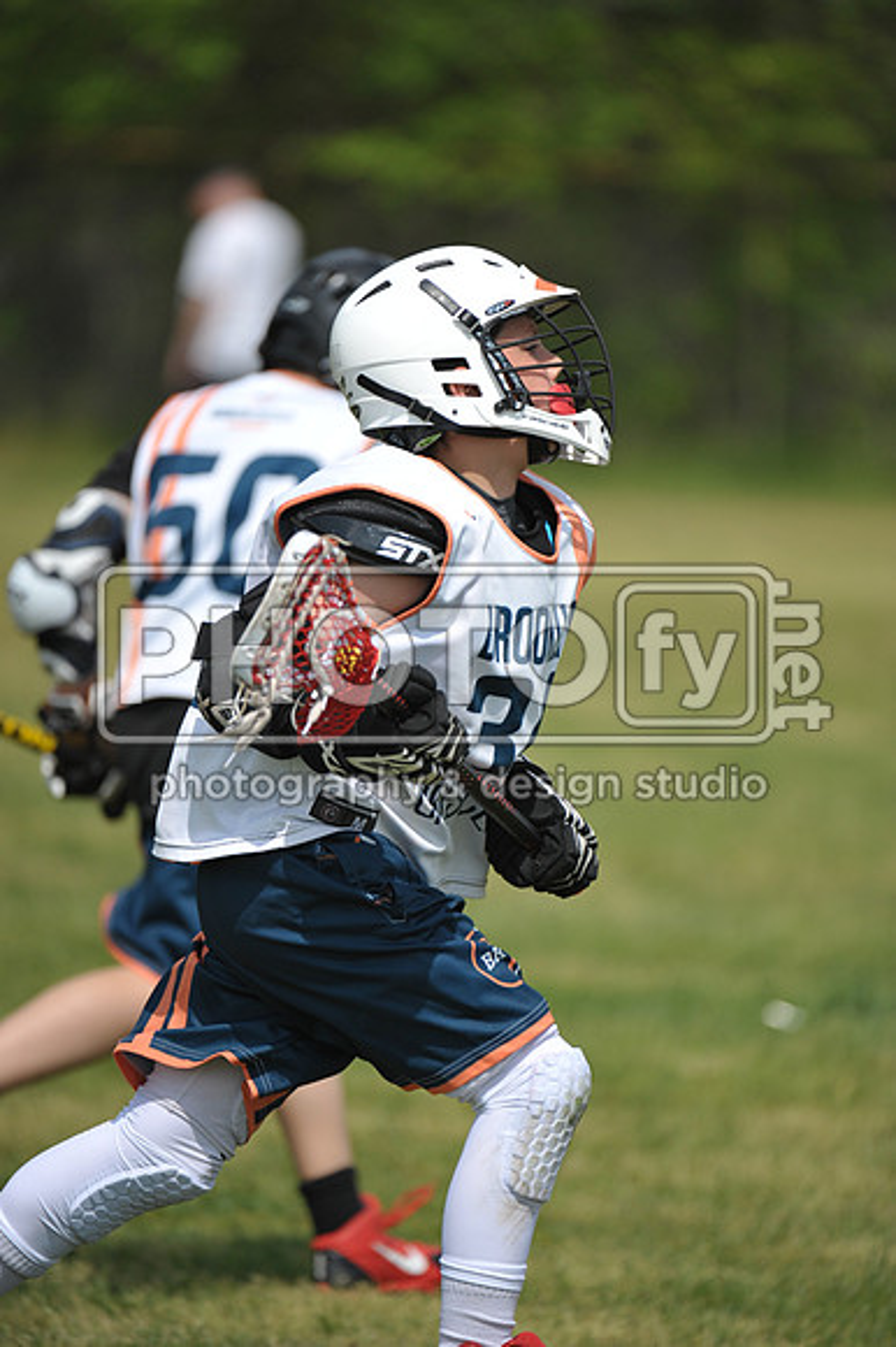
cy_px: 674
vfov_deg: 6.1
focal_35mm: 340
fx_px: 12708
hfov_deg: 4.0
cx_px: 448
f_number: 4
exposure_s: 1/5000
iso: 640
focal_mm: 340
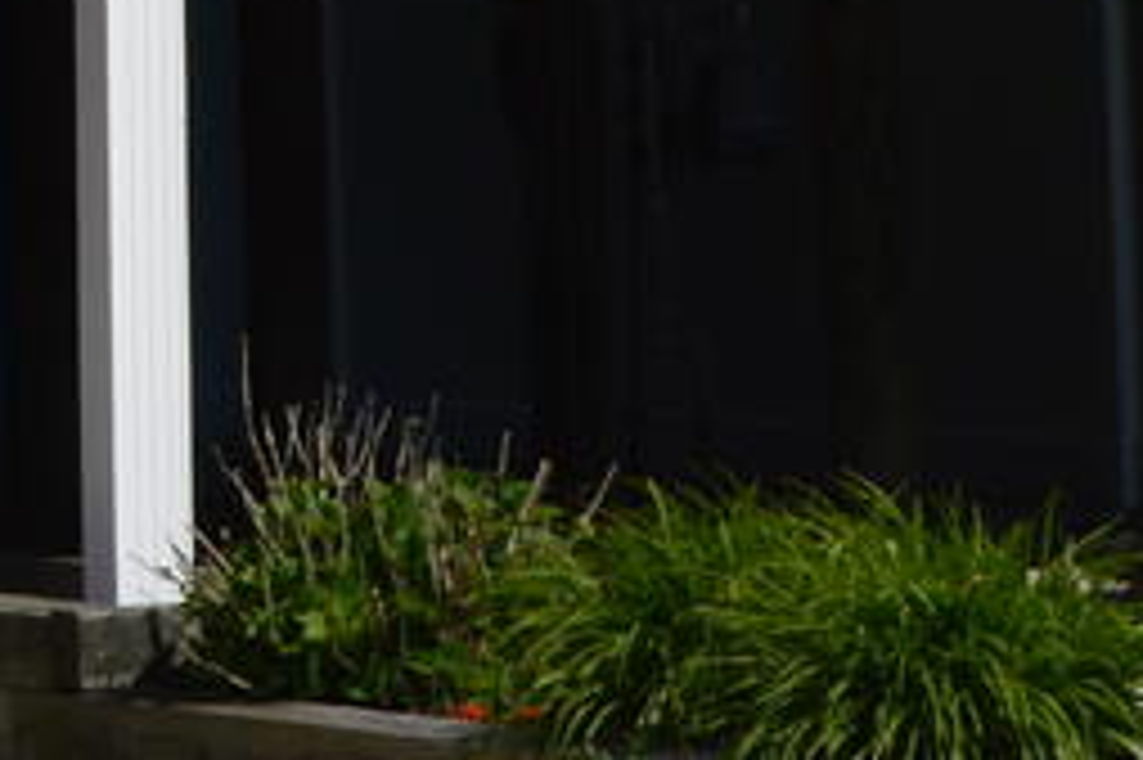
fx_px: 11549
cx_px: -414
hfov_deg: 5.6
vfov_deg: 3.7
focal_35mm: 364
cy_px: -1524
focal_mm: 38
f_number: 10
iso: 100
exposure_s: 1/400
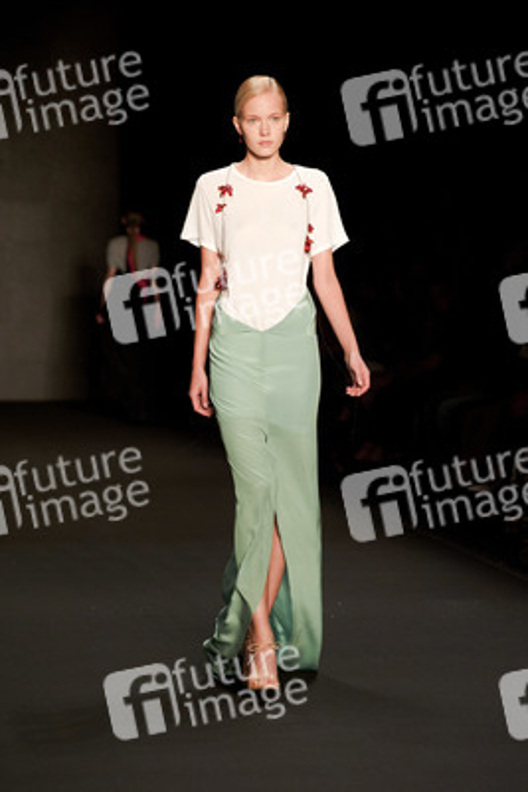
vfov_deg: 15.2
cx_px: 264
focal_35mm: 135
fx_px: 2967
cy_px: 396
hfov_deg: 10.2
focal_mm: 135
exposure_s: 1/250
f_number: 6.3
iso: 1600
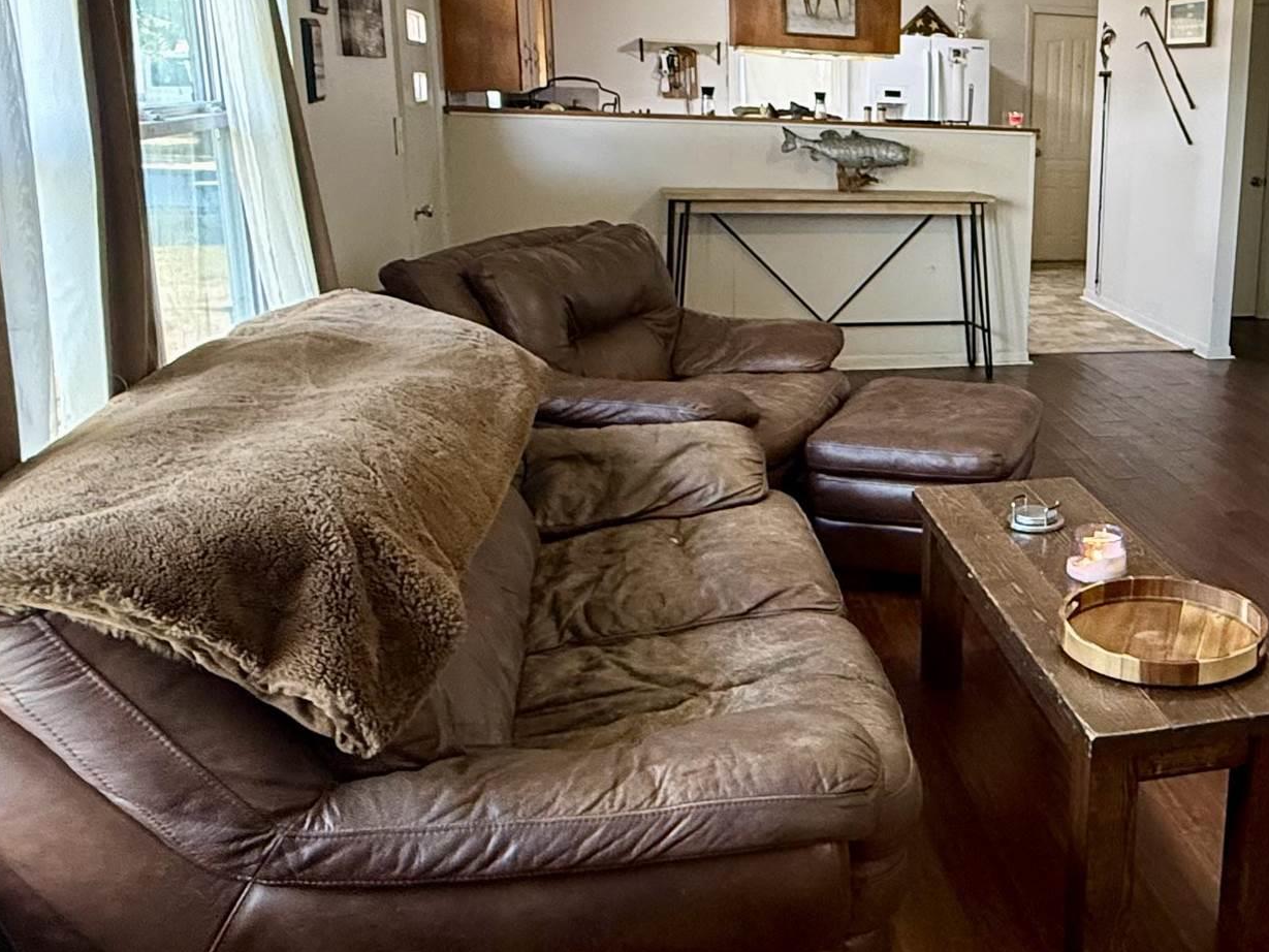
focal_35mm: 35
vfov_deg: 40.5
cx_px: 1097
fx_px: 1283
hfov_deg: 48.2
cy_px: 376
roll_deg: -2.5
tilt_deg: -12.9
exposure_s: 1/60
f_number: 2.2
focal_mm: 2.22
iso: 400
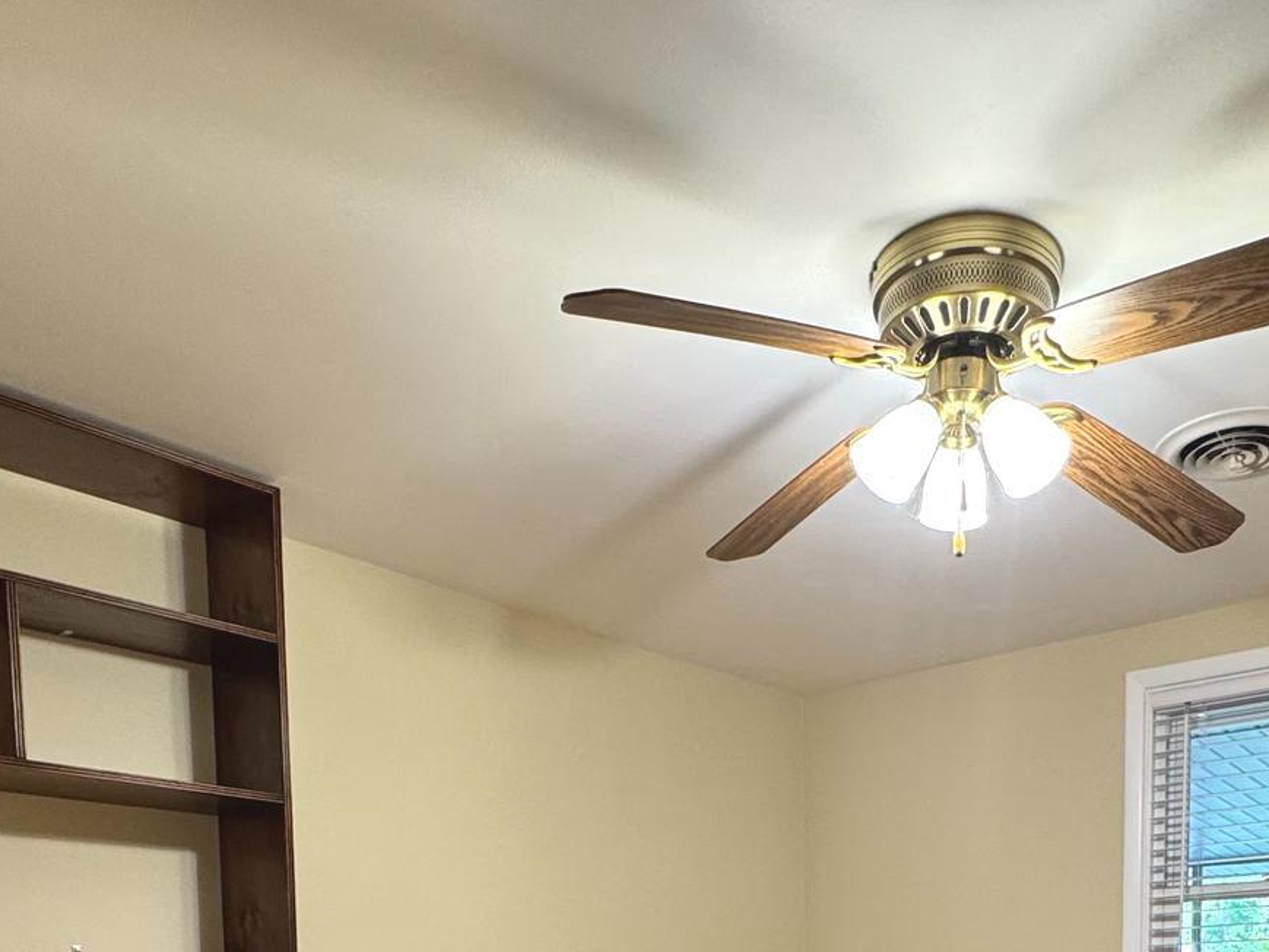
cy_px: 1116
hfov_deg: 54.8
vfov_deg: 35.0
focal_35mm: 33
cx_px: 780
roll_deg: +0.7
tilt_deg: -5.1
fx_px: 1210
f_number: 2.2
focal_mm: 2.22
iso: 160
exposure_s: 1/60
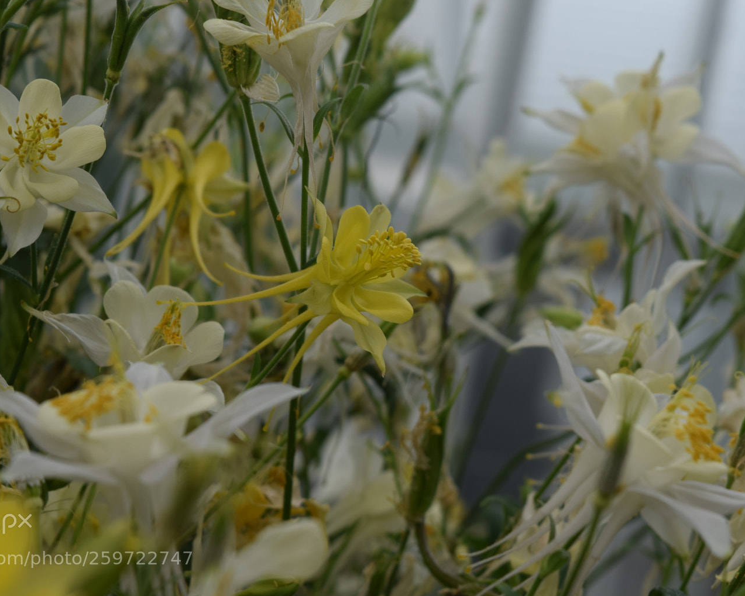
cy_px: 292
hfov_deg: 20.8
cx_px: 355
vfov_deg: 16.7
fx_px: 2029
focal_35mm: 92
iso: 200
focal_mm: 52
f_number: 8
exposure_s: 1/250
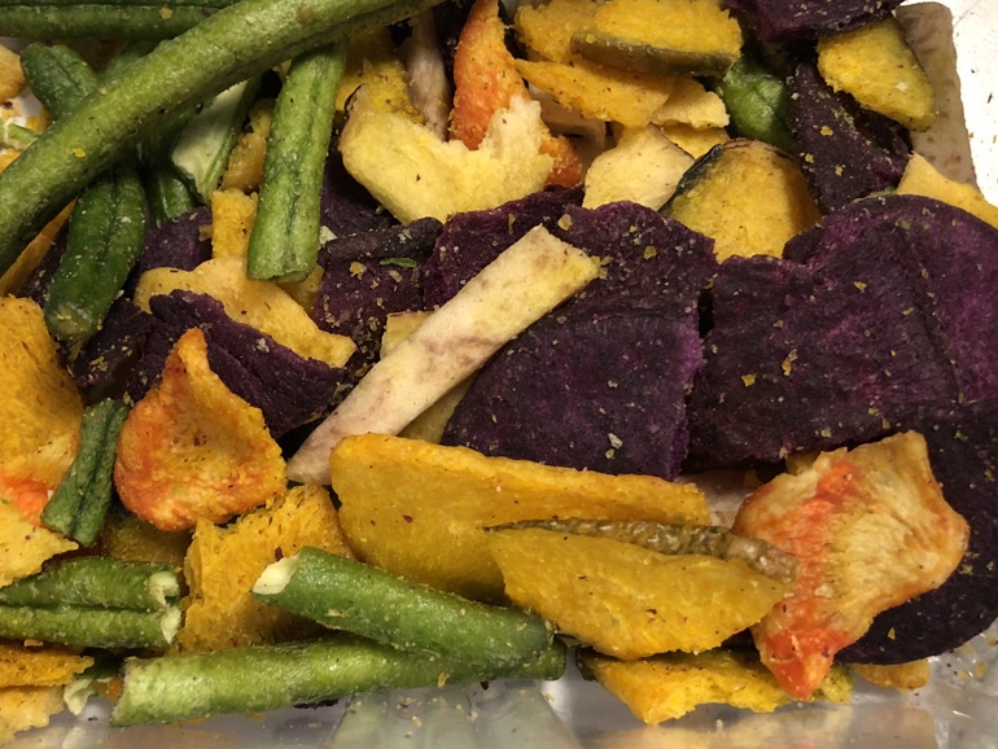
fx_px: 1154
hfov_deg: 46.6
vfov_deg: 36.0
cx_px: 426
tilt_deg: -77.1
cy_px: 378
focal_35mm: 40
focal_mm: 4
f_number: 1.8
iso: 64
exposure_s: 1/15
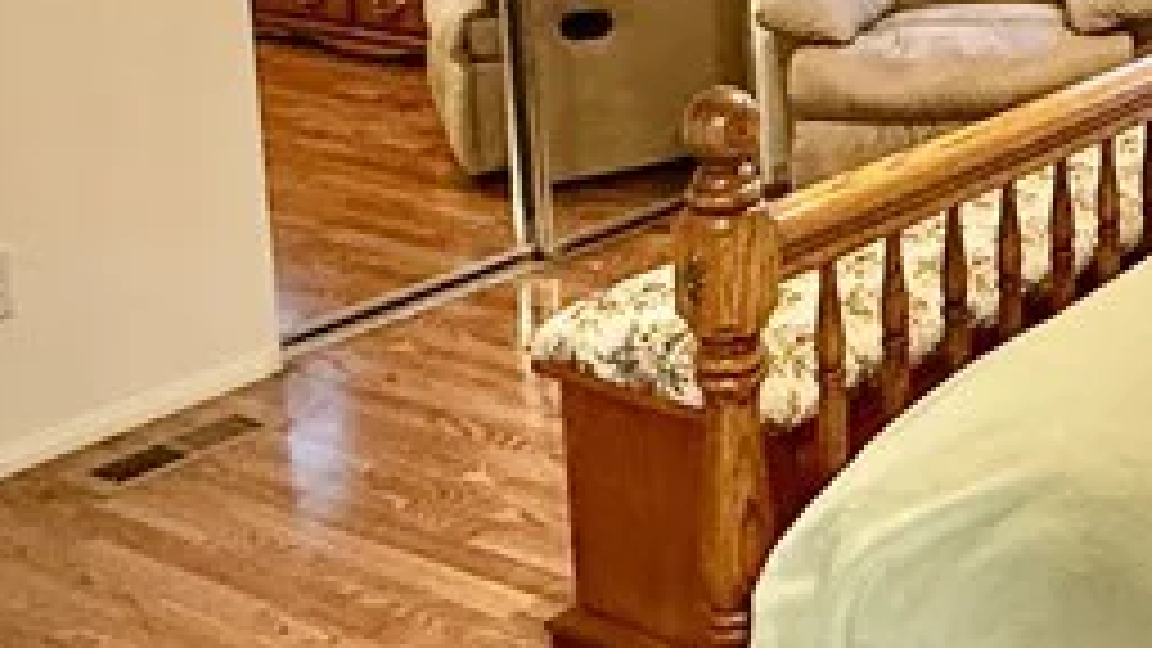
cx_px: 1372
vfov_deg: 18.7
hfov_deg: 29.6
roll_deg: +0.3
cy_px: -122
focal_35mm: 61
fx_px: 1863
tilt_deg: -8.1
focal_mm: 2.22
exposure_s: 1/60
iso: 320
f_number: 2.2
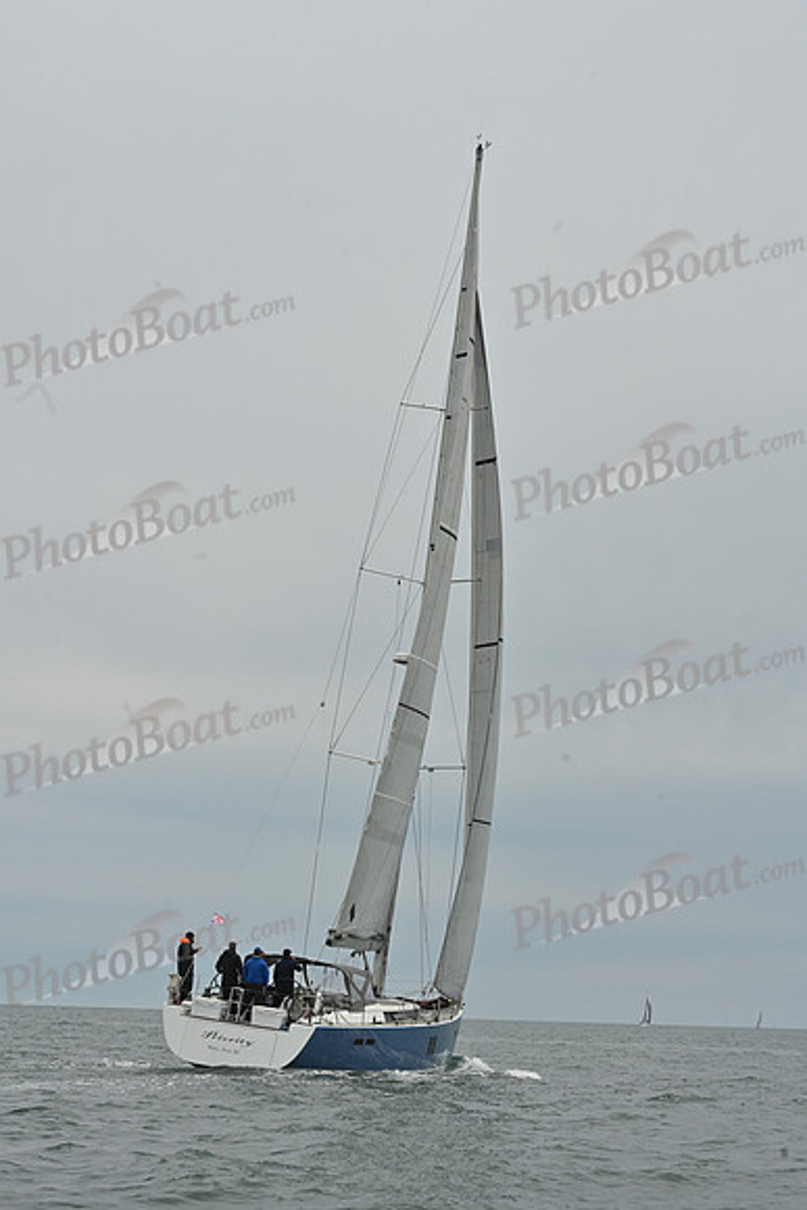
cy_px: 605
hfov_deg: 15.2
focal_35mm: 90
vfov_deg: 22.6
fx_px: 3024
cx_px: 404
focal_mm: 90
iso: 320
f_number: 14
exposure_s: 1/1000
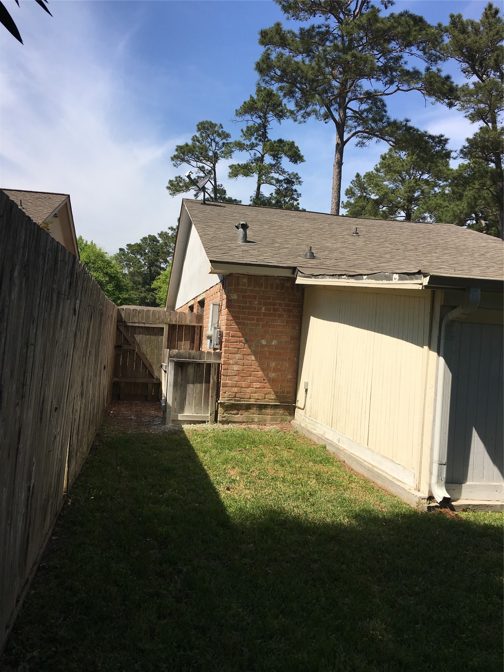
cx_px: 252
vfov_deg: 61.7
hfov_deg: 48.2
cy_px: 336
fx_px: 563
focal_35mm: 29
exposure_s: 1/1876
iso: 25
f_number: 2.2
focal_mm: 4.15
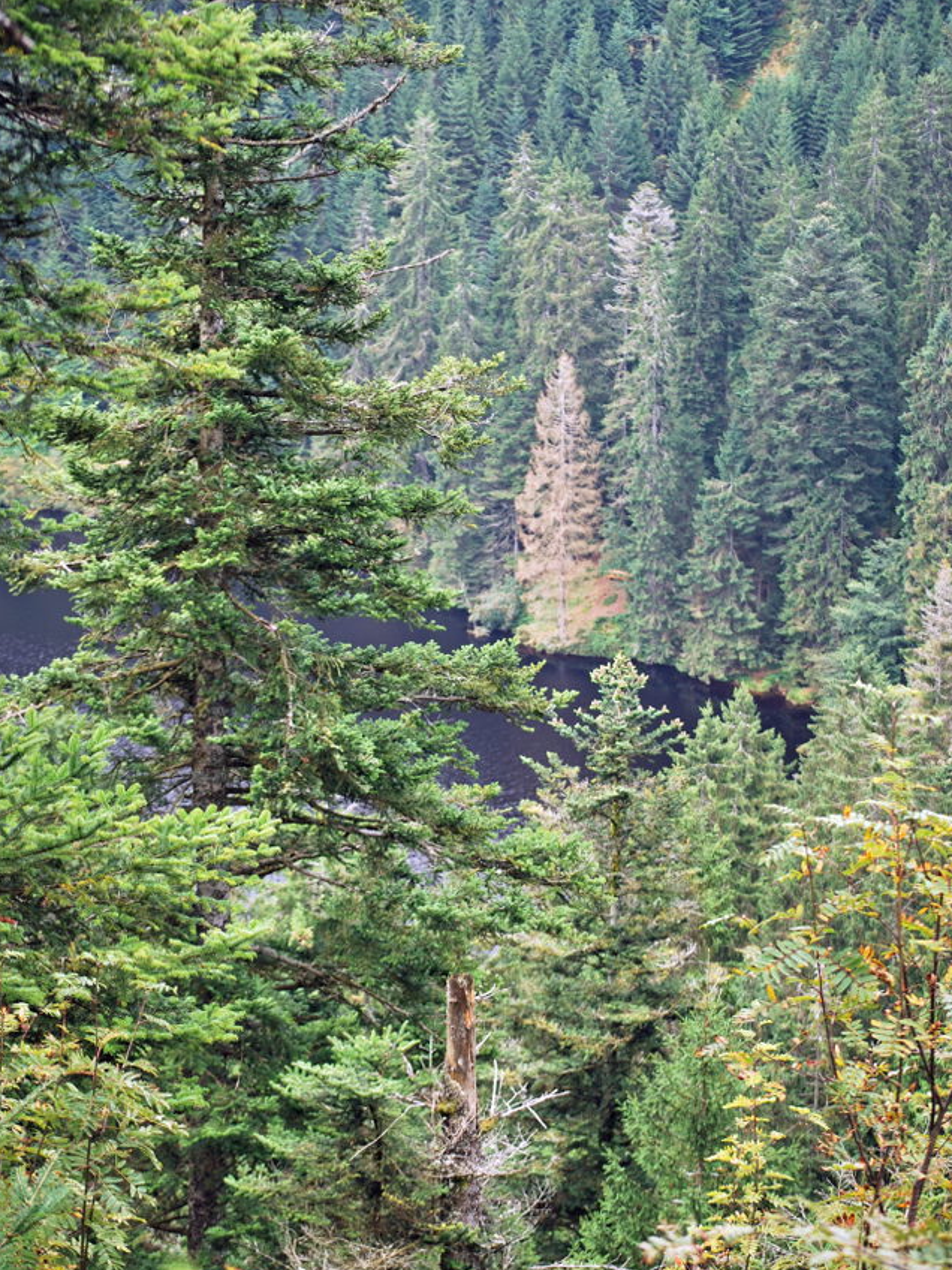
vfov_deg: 21.9
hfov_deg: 16.5
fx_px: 3283
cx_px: 475
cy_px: 653
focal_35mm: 90
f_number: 4
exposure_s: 1/50
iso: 100
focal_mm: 55
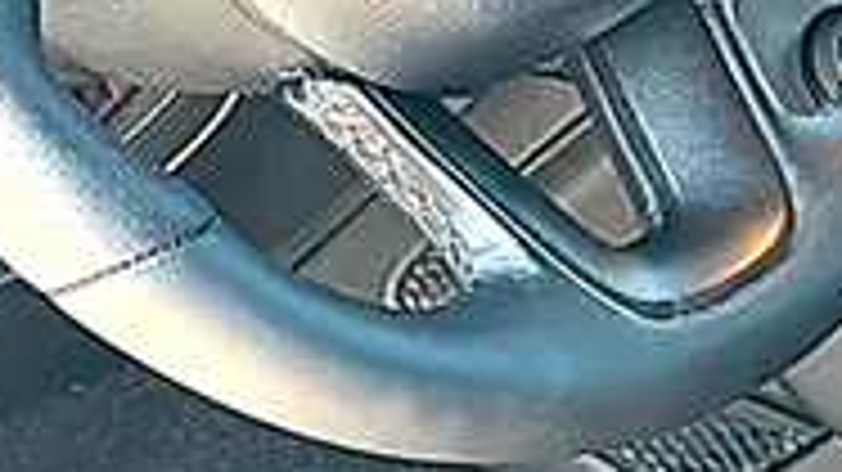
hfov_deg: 14.0
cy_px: -191
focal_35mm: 151
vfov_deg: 7.9
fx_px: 3370
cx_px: 860
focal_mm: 6.86
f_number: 1.78
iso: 100
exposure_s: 1/143
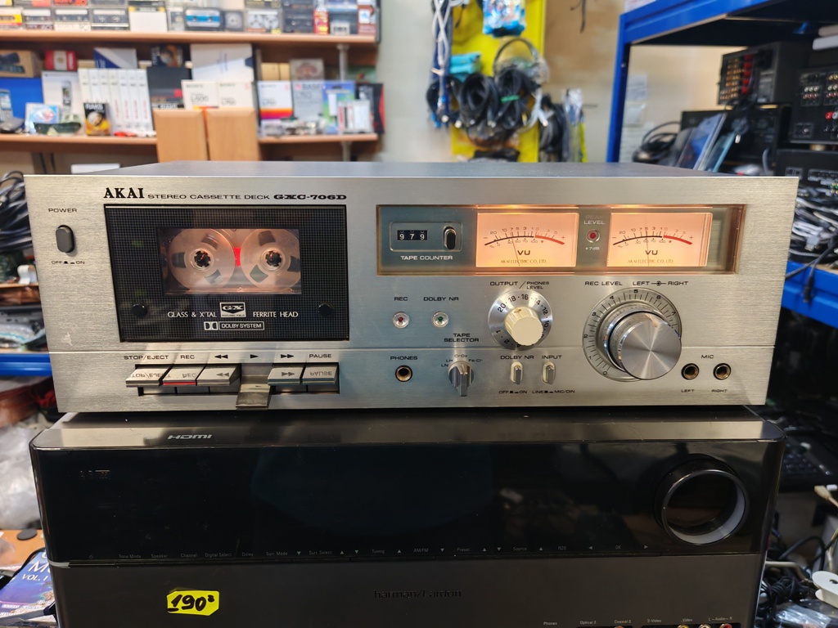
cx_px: 419
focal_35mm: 27
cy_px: 314
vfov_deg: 51.4
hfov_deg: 65.3
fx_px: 654
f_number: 1.9
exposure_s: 1/33
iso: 500
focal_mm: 6.67
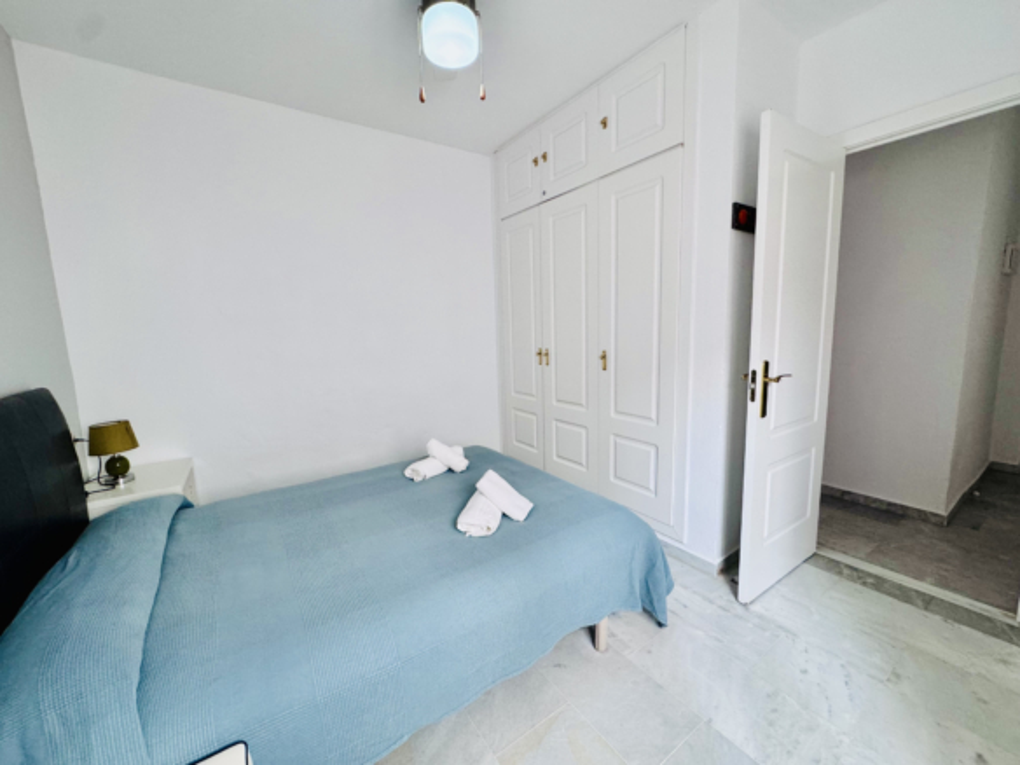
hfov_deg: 102.1
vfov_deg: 85.7
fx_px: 413
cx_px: 510
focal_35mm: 14
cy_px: 382
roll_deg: +1.7
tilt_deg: -7.7
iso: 200
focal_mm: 2.22
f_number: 2.2
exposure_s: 1/100
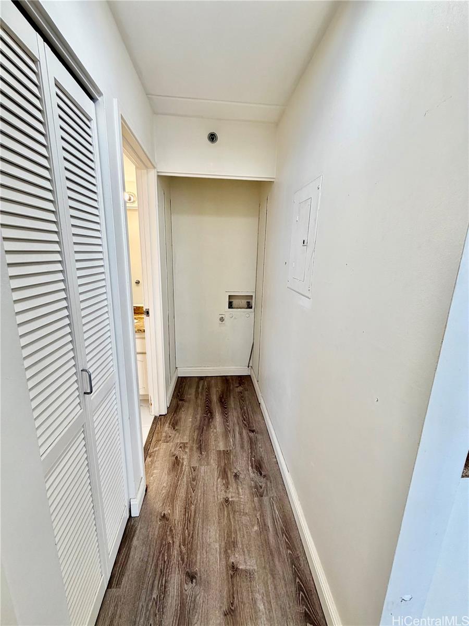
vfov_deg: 102.1
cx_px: 234
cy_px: 313
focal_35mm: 14
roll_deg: -0.2
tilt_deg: -12.9
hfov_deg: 85.7
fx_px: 253
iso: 80
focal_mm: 2.22
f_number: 2.2
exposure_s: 1/120
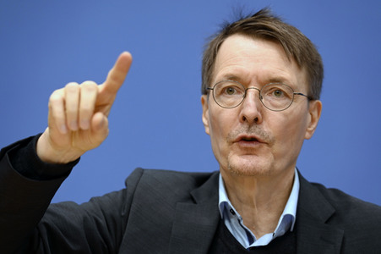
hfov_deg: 11.4
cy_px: 127
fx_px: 1904
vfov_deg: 7.6
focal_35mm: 180
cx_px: 190
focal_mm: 180
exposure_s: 1/500
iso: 2000
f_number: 4
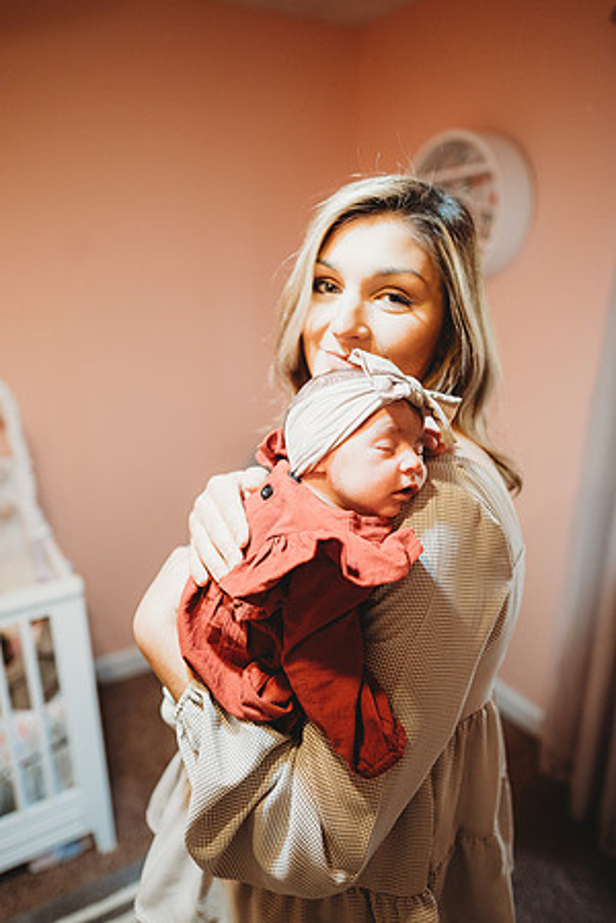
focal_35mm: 24
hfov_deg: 53.1
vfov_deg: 73.7
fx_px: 616
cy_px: 462
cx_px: 308
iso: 1250
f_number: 1.8
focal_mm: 24
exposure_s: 1/160
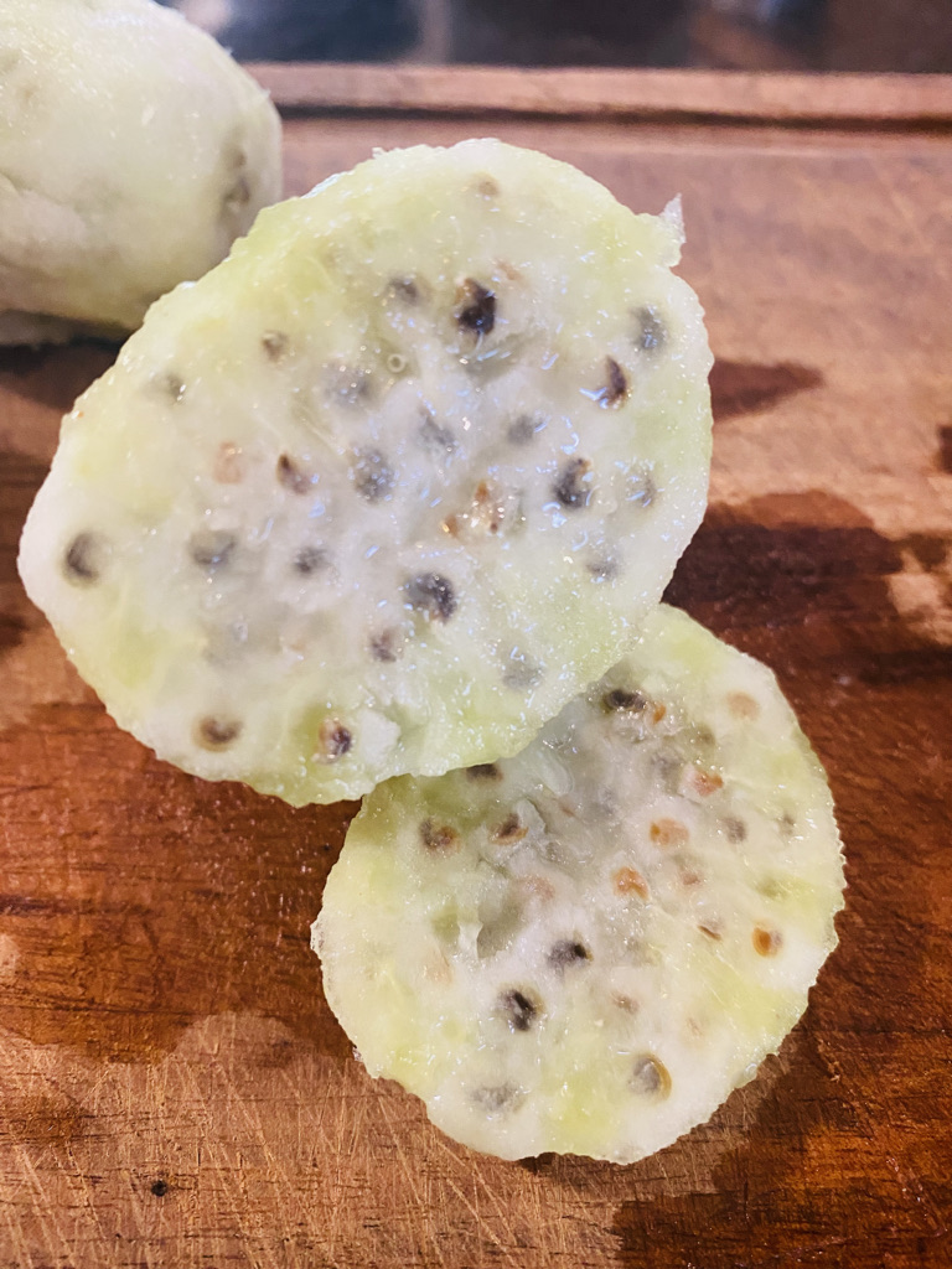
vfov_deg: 67.3
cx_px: 476
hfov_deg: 53.1
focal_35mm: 26
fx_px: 953
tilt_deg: -58.0
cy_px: 634
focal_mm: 4.25
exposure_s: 1/40
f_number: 1.8
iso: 400
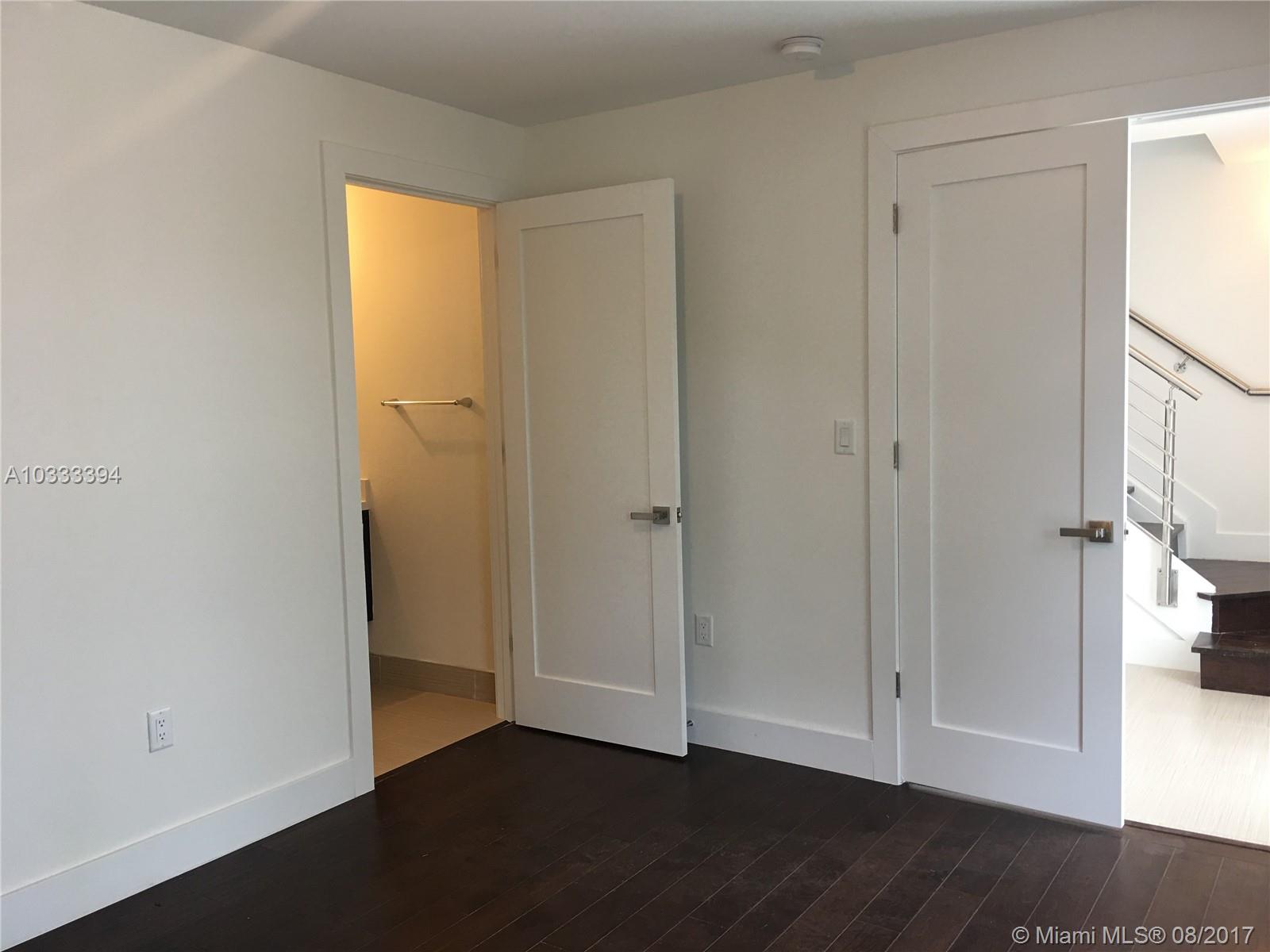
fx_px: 1064
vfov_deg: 48.2
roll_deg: +1.3
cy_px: 476
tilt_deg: -4.5
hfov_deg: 61.7
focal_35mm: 29
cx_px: 635
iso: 32
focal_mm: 4.15
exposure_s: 1/15
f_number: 2.2
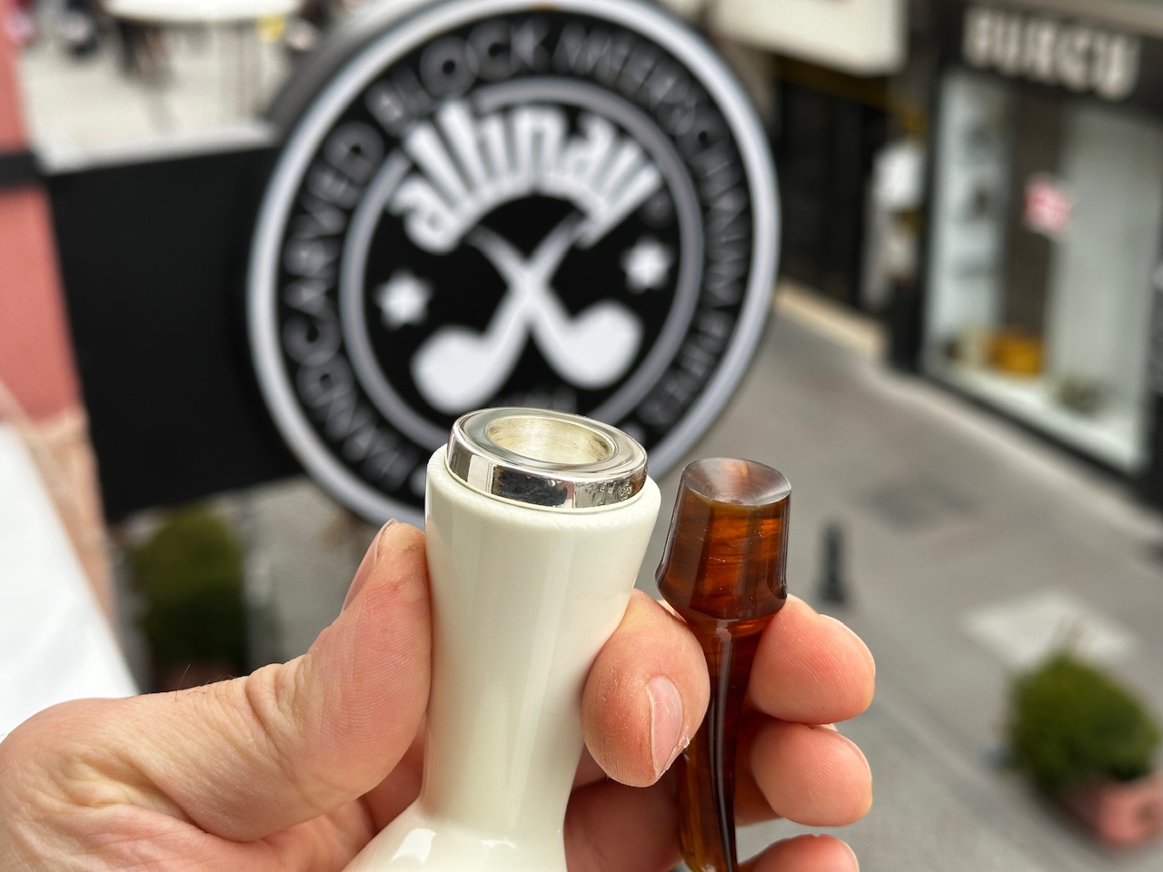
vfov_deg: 30.3
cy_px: 436
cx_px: 582
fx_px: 1613
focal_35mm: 48
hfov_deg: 39.7
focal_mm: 6.86
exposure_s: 1/137
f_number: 1.78
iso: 50
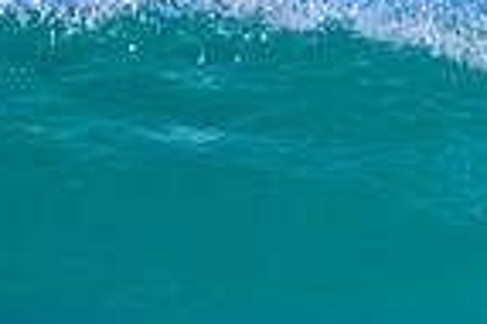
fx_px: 54981
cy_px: 285
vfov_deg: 0.3
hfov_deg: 0.5
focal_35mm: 4069
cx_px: 913
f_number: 11
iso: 1100
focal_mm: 1000
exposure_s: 1/2000
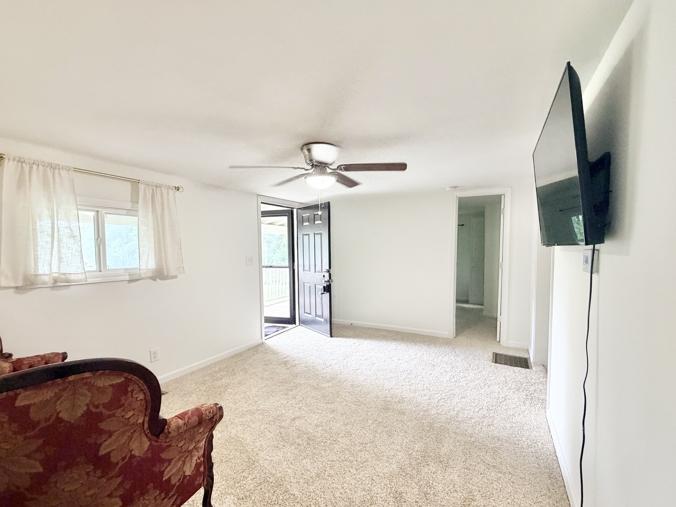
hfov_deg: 98.1
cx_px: 356
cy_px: 263
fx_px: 293
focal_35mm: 15
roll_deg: +0.5
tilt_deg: -3.3
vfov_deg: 81.7
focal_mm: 2.22
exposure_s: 1/60
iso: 500
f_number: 2.2
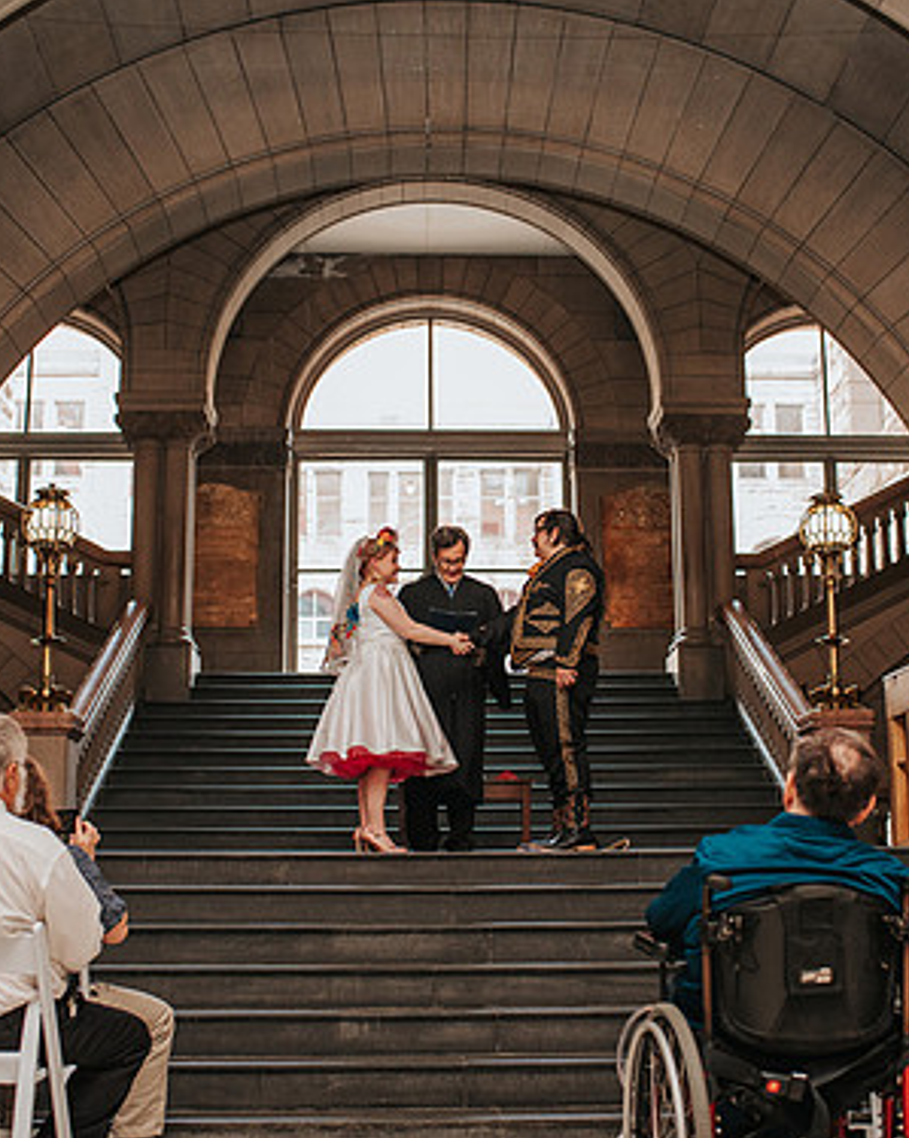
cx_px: 474
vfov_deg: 36.7
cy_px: 574
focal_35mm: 51
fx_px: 1716
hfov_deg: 29.7
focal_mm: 35
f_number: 3.2
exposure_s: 1/200
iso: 1000
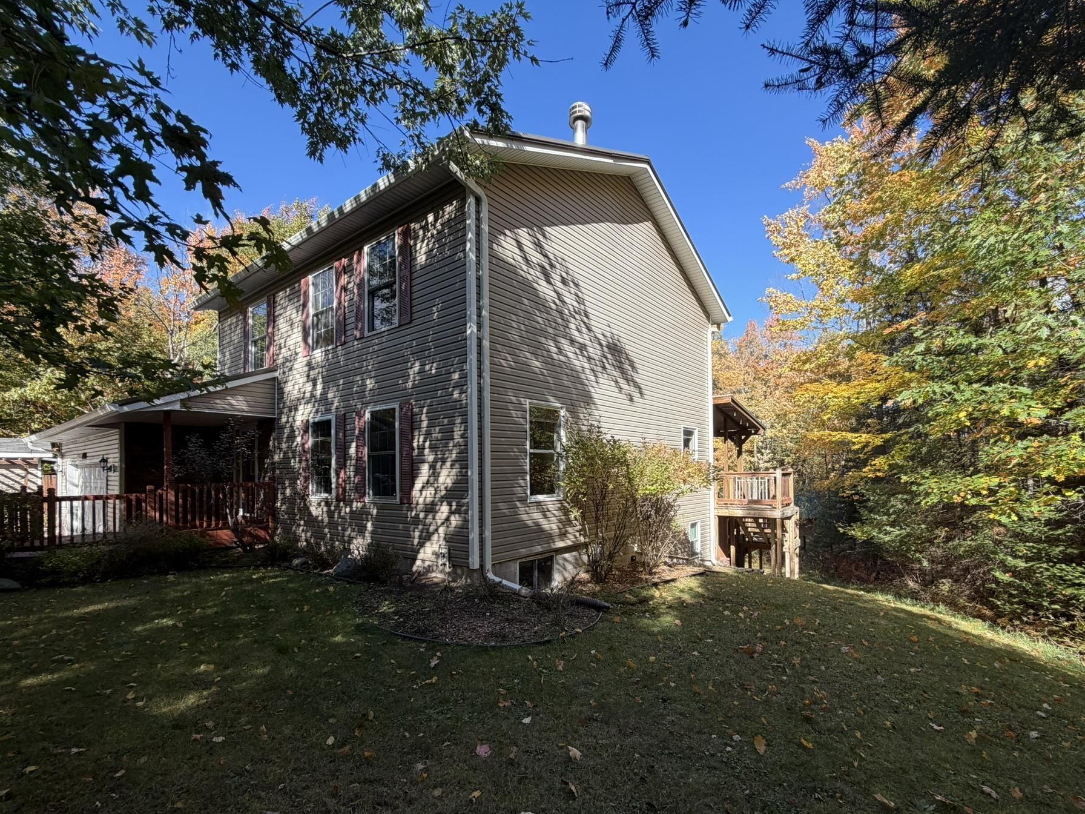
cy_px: 465
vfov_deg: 77.7
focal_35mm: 16
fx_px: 502
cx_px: 573
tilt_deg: +1.1
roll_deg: +0.7
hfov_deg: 94.4
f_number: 2.2
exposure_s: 1/436
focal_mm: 2.22
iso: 64
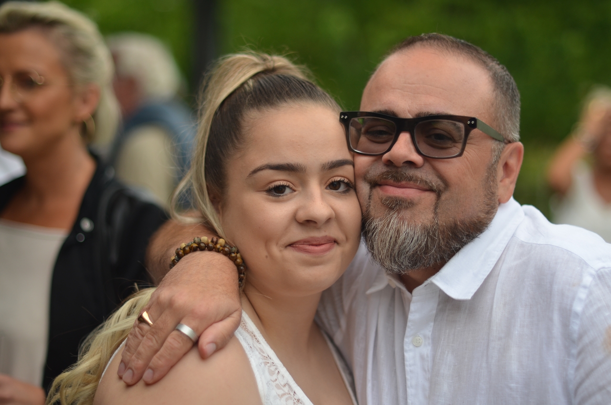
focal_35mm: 75
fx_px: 1270
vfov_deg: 18.1
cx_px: 306
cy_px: 202
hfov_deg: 27.0
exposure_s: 1/800
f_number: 1.4
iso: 200
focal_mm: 50
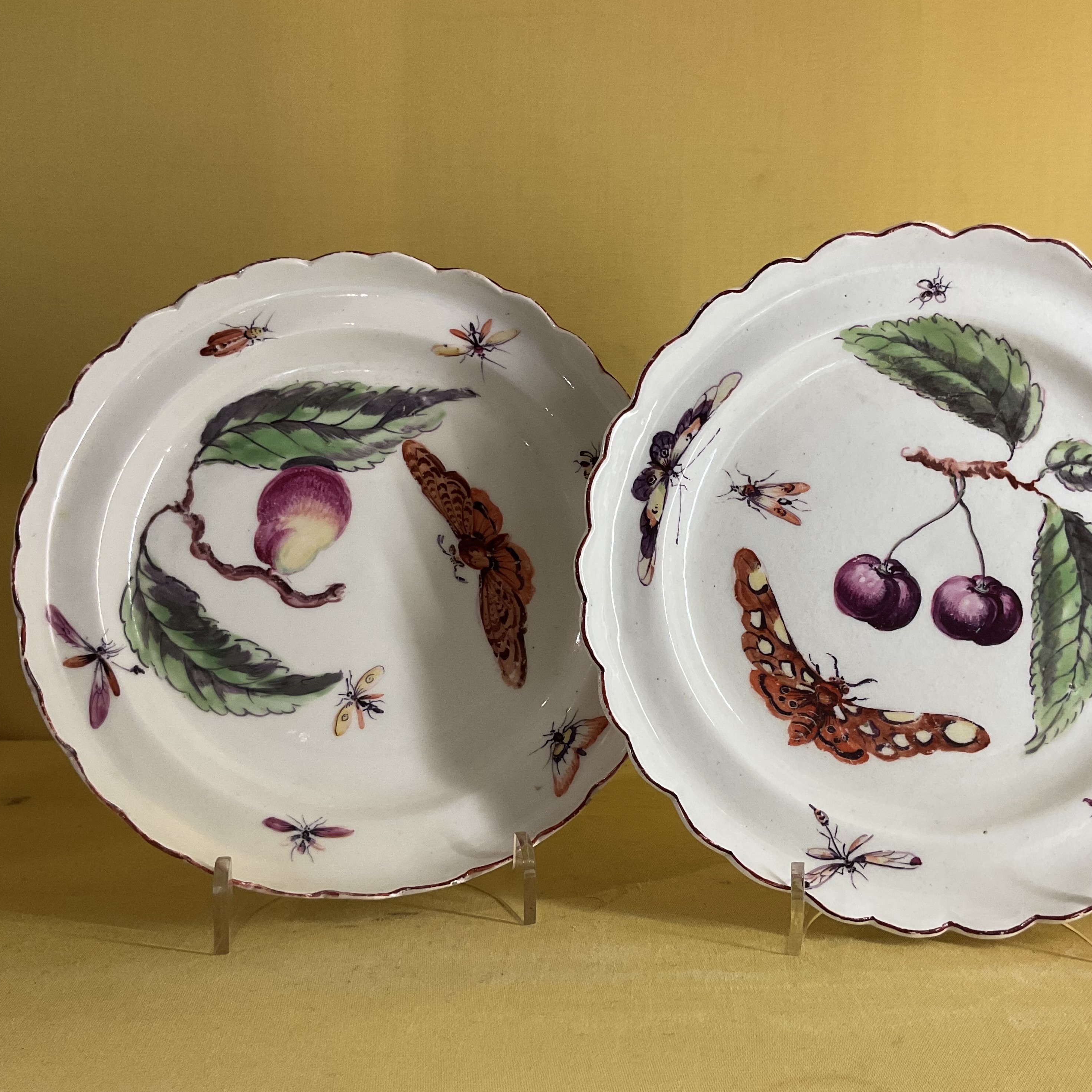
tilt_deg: -5.7
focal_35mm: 35
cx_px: 640
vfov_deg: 47.2
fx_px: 1249
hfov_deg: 47.0
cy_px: 550
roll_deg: -0.4
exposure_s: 1/100
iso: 50
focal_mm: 3
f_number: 1.8
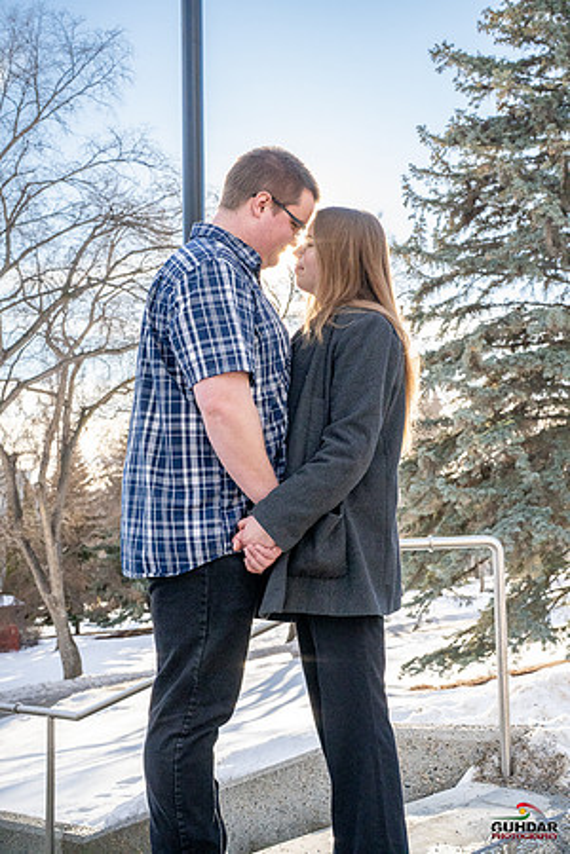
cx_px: 285
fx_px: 1187
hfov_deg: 27.0
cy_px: 427
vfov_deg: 39.6
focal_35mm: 50
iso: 5000
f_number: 7.1
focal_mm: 50
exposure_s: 1/6400
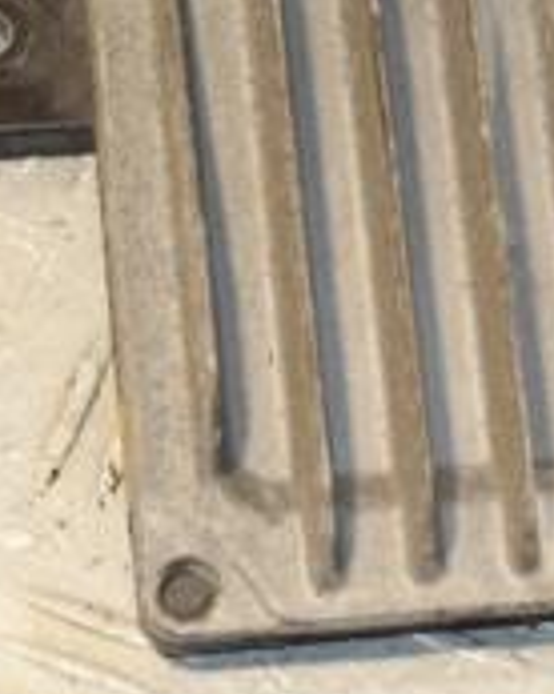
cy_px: -44
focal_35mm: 254
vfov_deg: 7.6
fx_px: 5215
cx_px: 590
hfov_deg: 6.1
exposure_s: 1/200
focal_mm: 52
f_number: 7.1
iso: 800
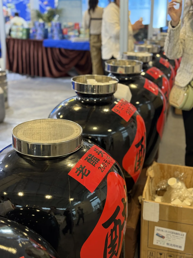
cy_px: 129
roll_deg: +0.2
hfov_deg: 30.3
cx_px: 96
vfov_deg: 39.7
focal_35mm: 48
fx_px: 357
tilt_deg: -18.1
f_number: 1.78
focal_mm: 6.76
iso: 125
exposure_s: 1/50
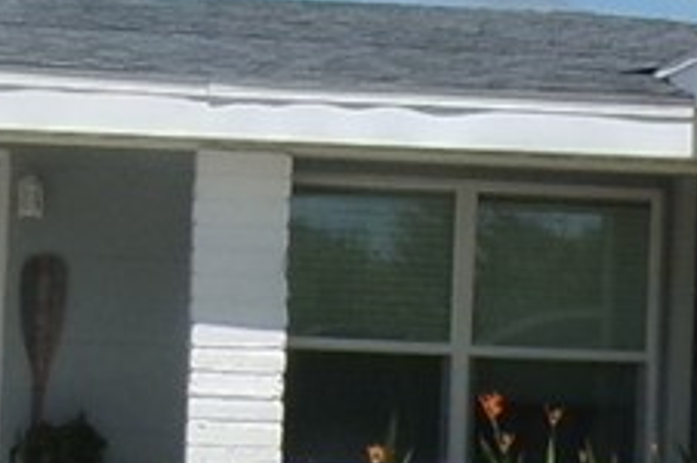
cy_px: 222
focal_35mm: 177
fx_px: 3422
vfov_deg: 7.7
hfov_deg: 11.6
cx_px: 395
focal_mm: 4.3
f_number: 5.8
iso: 100
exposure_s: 1/600
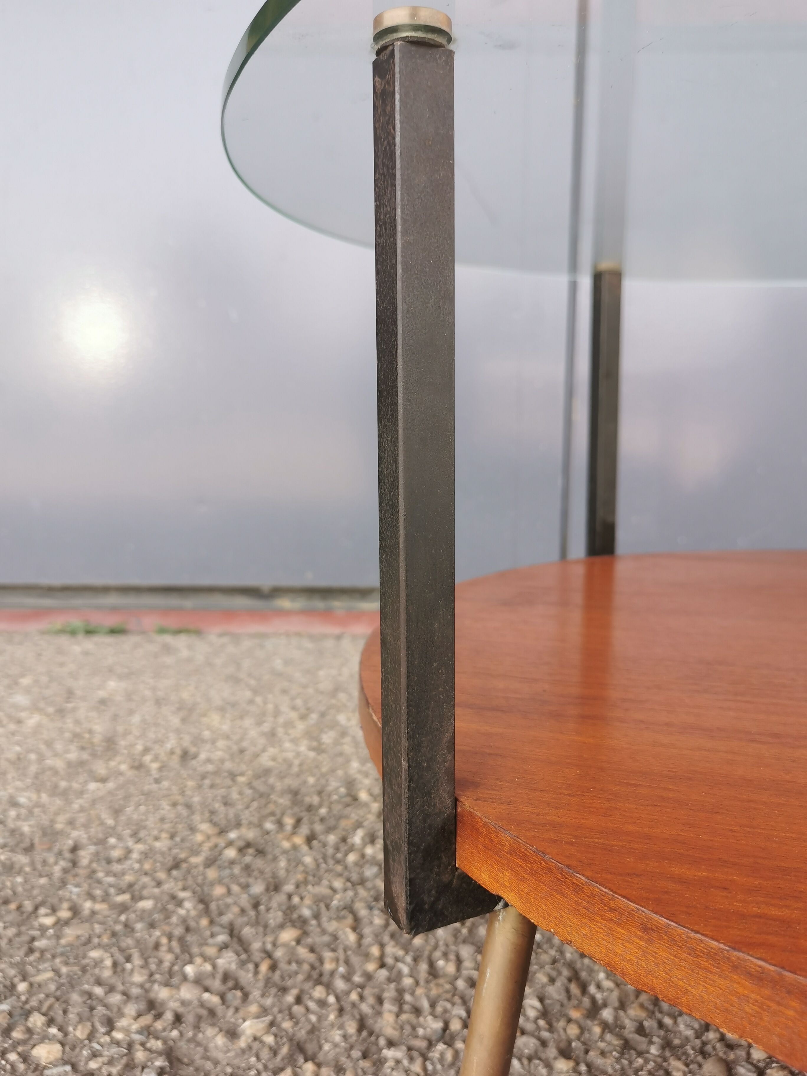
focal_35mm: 28
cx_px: 404
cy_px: 538
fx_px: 870
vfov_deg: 63.4
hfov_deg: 49.7
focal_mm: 5.58
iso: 50
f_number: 1.8
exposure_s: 1/179
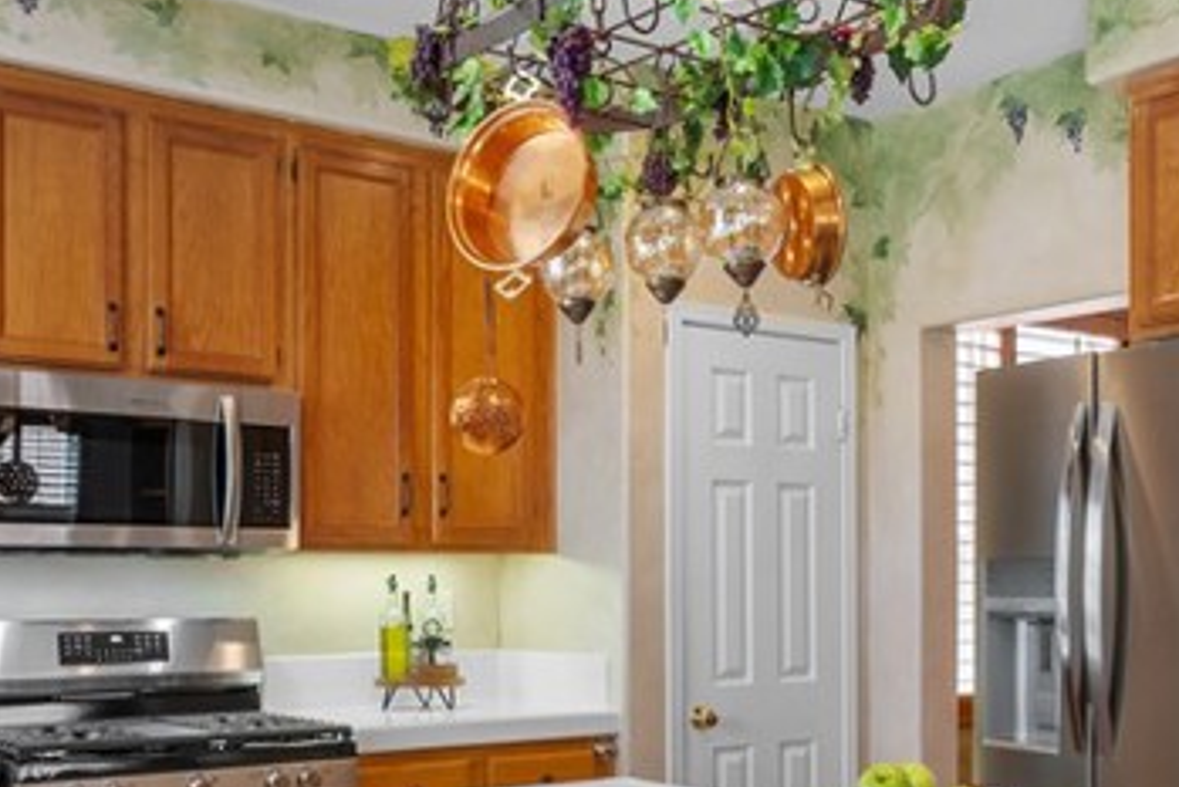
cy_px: 613
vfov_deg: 29.9
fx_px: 1442
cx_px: 753
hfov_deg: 44.0
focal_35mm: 44
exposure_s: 1/2.5
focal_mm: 15
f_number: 9
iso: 250
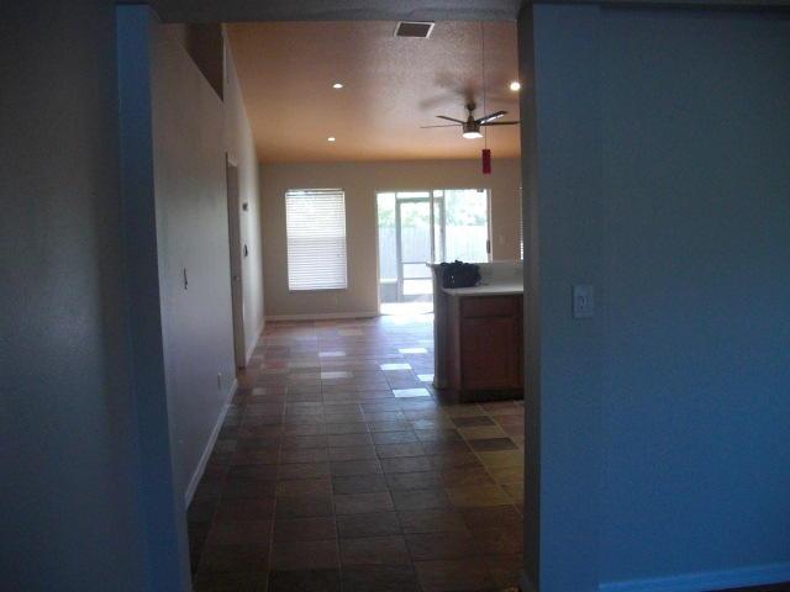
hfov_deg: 51.4
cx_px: 395
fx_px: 822
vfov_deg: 39.7
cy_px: 296
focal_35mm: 36
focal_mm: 6.3
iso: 400
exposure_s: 1/100
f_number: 2.8
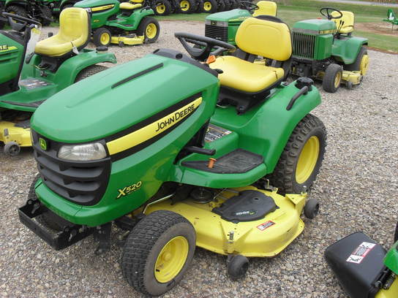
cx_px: 199
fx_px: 402
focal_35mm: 35
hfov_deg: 52.6
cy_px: 149
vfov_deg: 40.7
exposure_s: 1/250
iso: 100
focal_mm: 6.3
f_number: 3.2
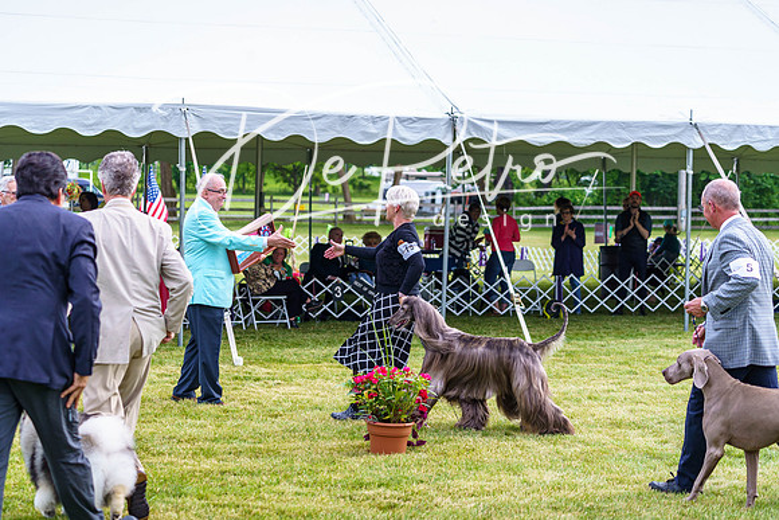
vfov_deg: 17.3
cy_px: 260
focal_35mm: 79
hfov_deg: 25.7
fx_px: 1710
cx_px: 390
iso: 250
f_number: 4
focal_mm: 79
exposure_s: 1/500
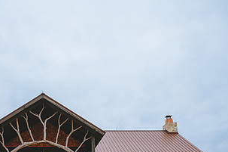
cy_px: 145
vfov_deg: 27.7
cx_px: 54
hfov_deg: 41.4
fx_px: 291
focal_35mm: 46
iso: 500
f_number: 2.8
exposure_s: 1/200
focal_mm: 24
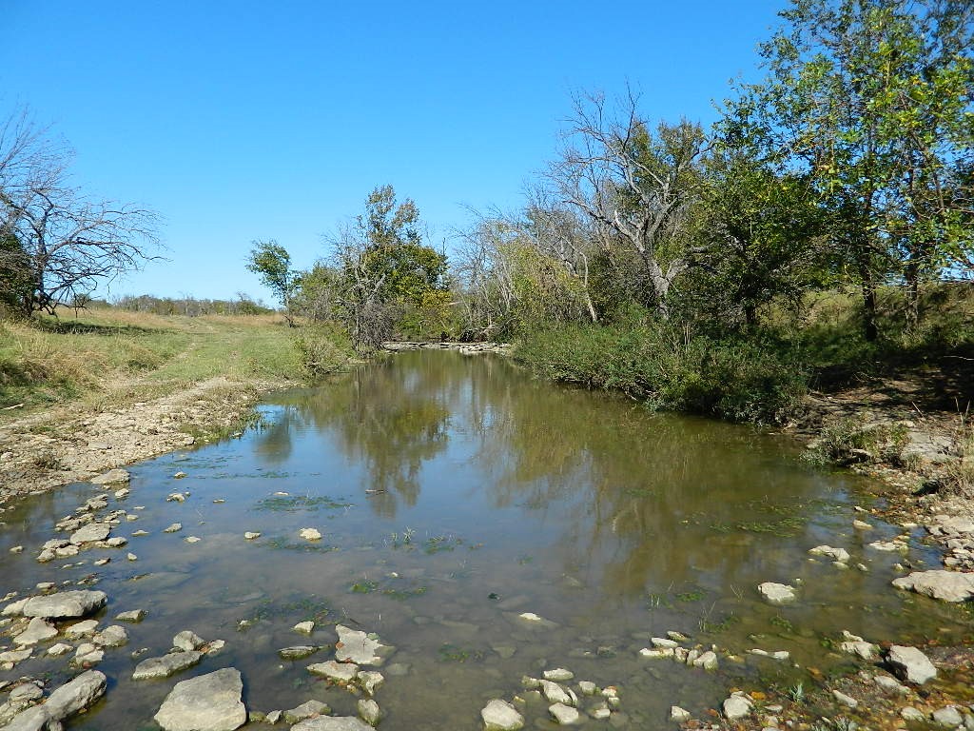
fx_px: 703
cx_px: 487
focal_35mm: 25
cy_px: 366
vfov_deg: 54.9
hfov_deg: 69.4
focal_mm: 4.5
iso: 80
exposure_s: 1/800
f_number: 3.1
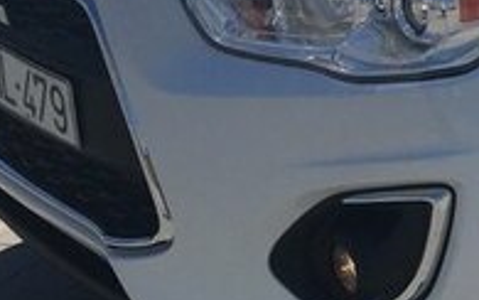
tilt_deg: -14.0
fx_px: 1358
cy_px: -100
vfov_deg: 12.2
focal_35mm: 104
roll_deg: -0.4
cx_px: 663
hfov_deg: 18.3
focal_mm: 4.15
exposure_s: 1/2959
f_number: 2.2
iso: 25
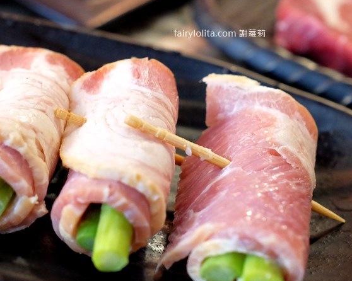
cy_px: 161
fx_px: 552
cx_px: 72
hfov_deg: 34.3
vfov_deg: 28.6
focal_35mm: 53
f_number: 2.8
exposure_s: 1/80
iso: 2000
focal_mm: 23
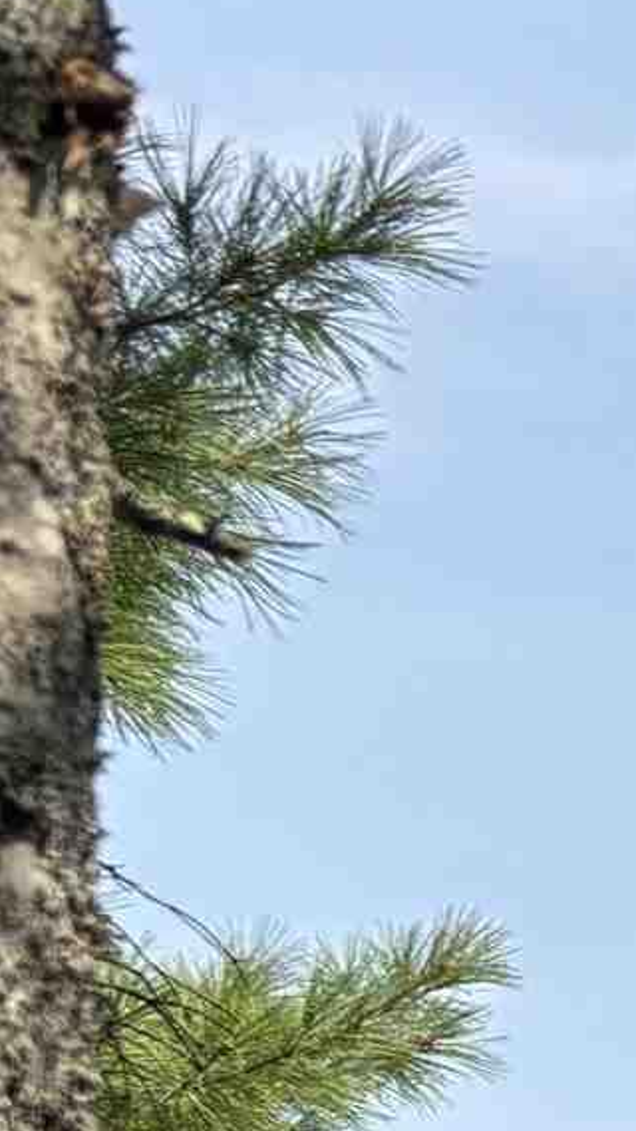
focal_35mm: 153
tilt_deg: +1.0
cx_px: 2606
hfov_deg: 6.4
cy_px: 1535
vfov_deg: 13.5
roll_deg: +2.0
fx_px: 4588
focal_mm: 5.96
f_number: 1.6
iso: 50
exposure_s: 1/2398
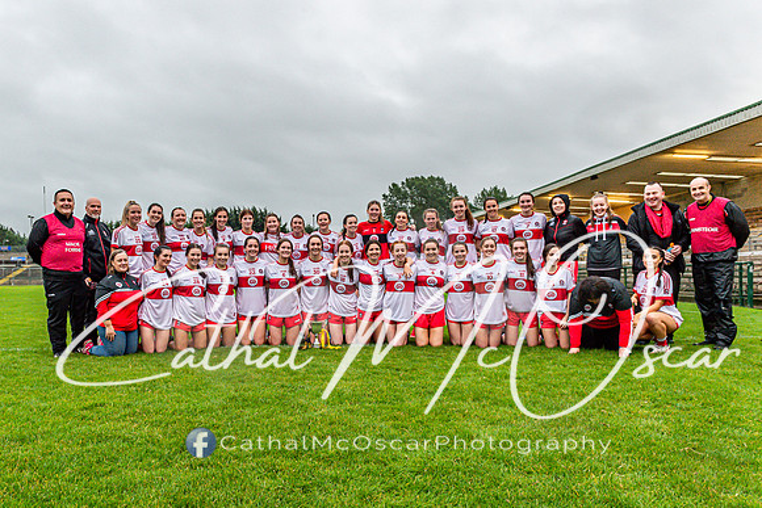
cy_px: 287
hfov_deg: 64.1
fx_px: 603
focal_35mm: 28
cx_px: 310
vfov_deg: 45.6
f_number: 4
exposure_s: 1/100
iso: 1000
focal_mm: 24
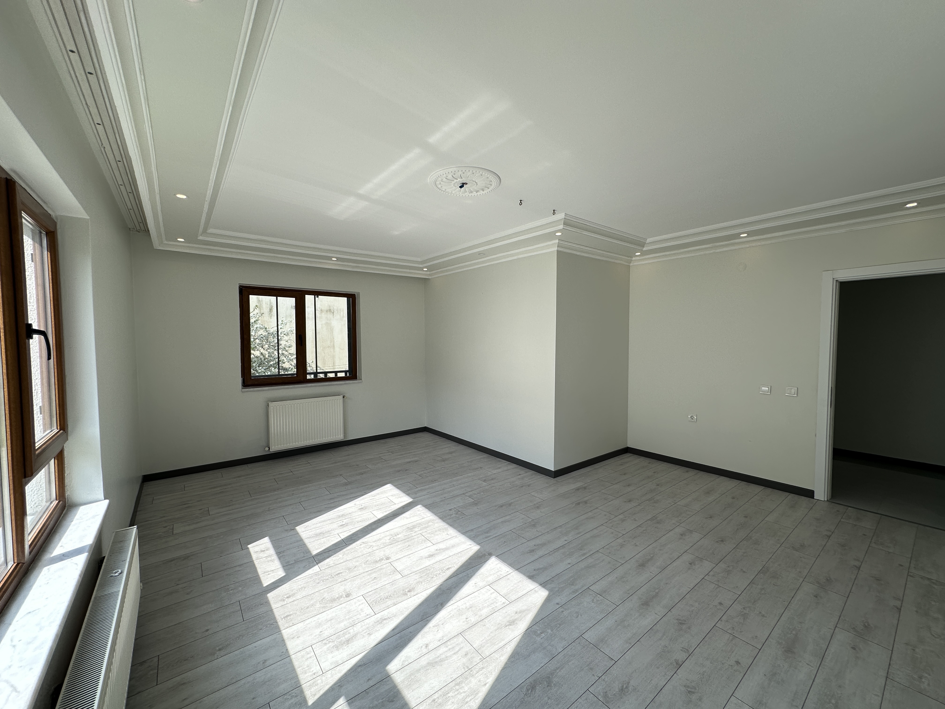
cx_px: 472
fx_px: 382
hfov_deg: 102.1
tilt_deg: -2.5
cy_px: 354
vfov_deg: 85.7
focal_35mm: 14
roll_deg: -0.2
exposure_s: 1/265
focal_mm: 2.22
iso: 40
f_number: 2.2
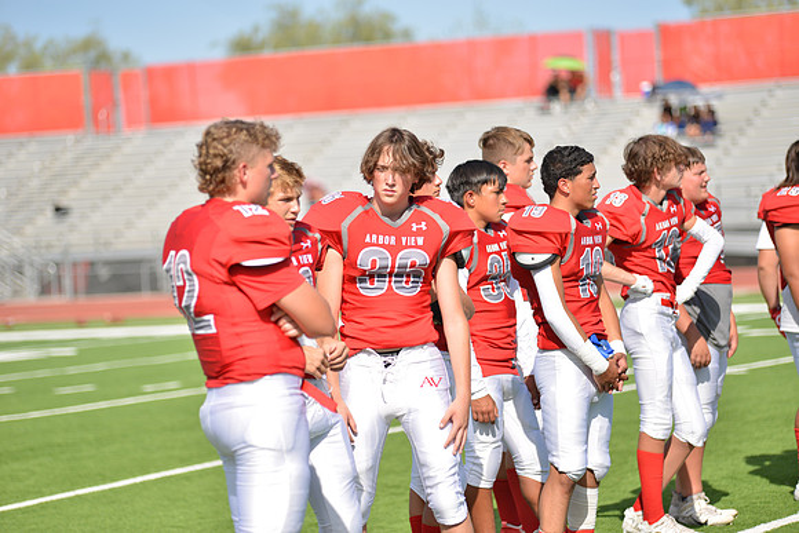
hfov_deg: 15.2
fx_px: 2997
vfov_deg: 10.2
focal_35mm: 135
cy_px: 266
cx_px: 400
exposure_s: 1/1600
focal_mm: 135
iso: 100
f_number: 2.8
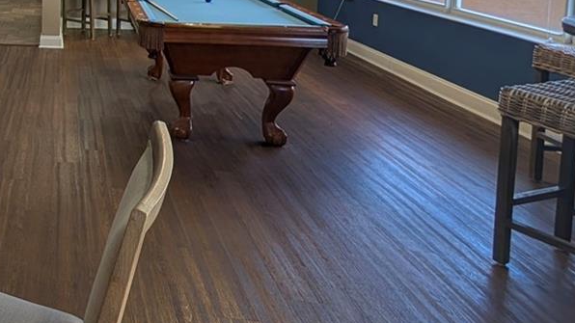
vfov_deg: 30.4
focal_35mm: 35
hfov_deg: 43.7
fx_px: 534
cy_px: -27
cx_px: -57
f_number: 1.7
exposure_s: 1/120
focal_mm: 2.02
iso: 87
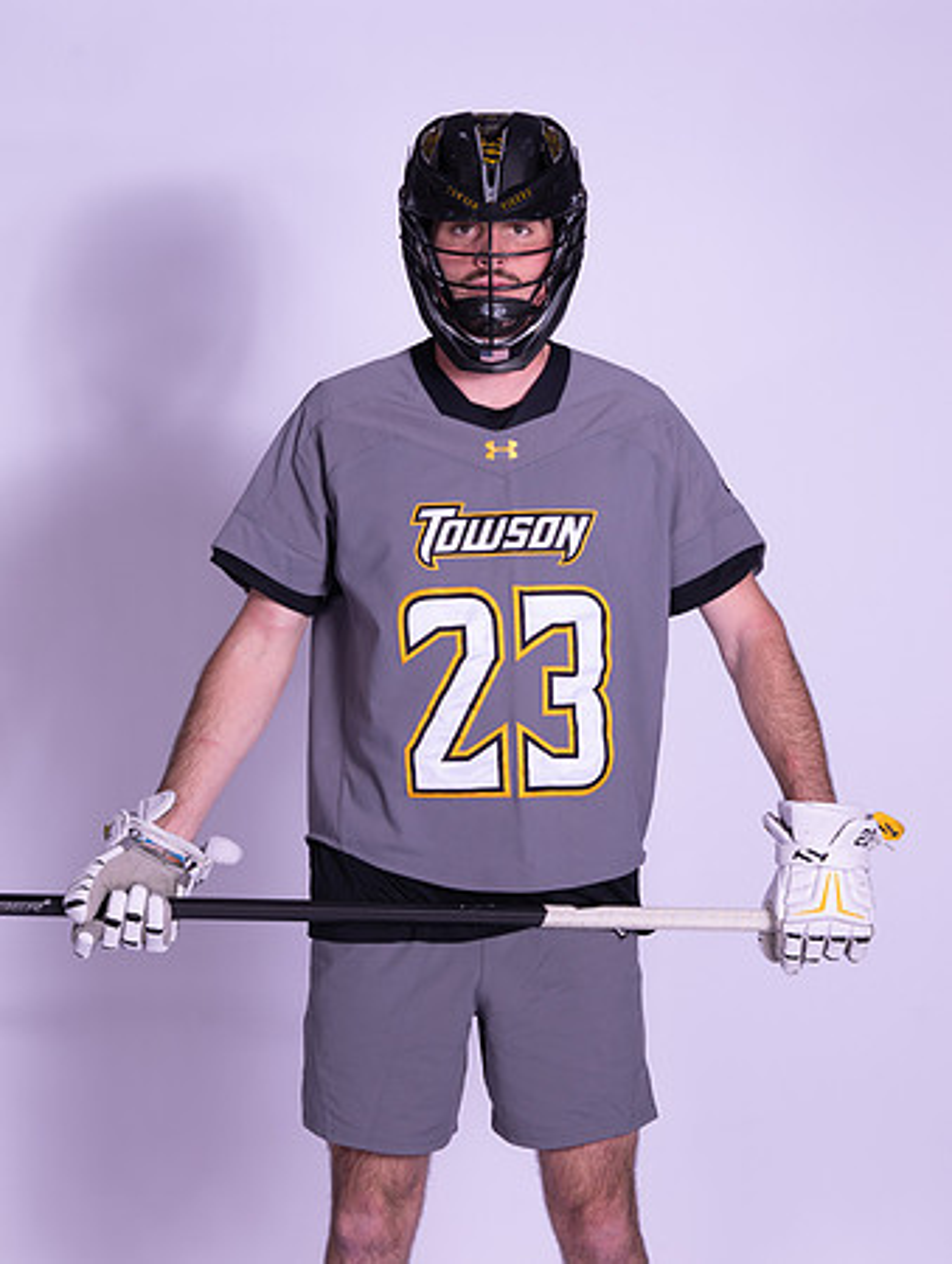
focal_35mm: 93
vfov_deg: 21.1
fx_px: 3385
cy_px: 601
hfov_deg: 16.0
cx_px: 616
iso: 64
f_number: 10
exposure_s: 1/200
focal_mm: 55
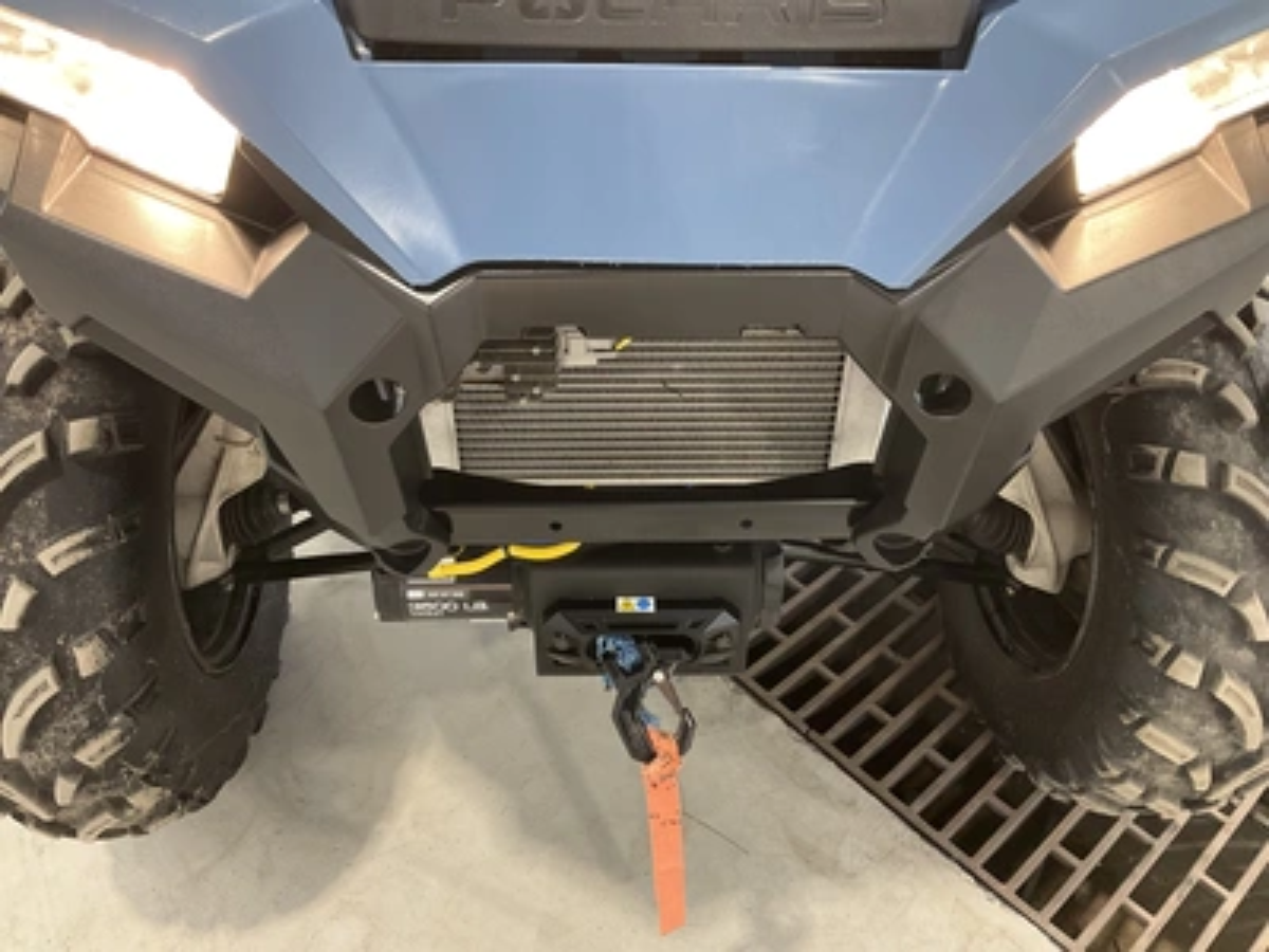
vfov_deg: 48.2
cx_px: 634
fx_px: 1063
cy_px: 476
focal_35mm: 29
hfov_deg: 61.7
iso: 125
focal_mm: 3
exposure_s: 1/60
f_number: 1.8
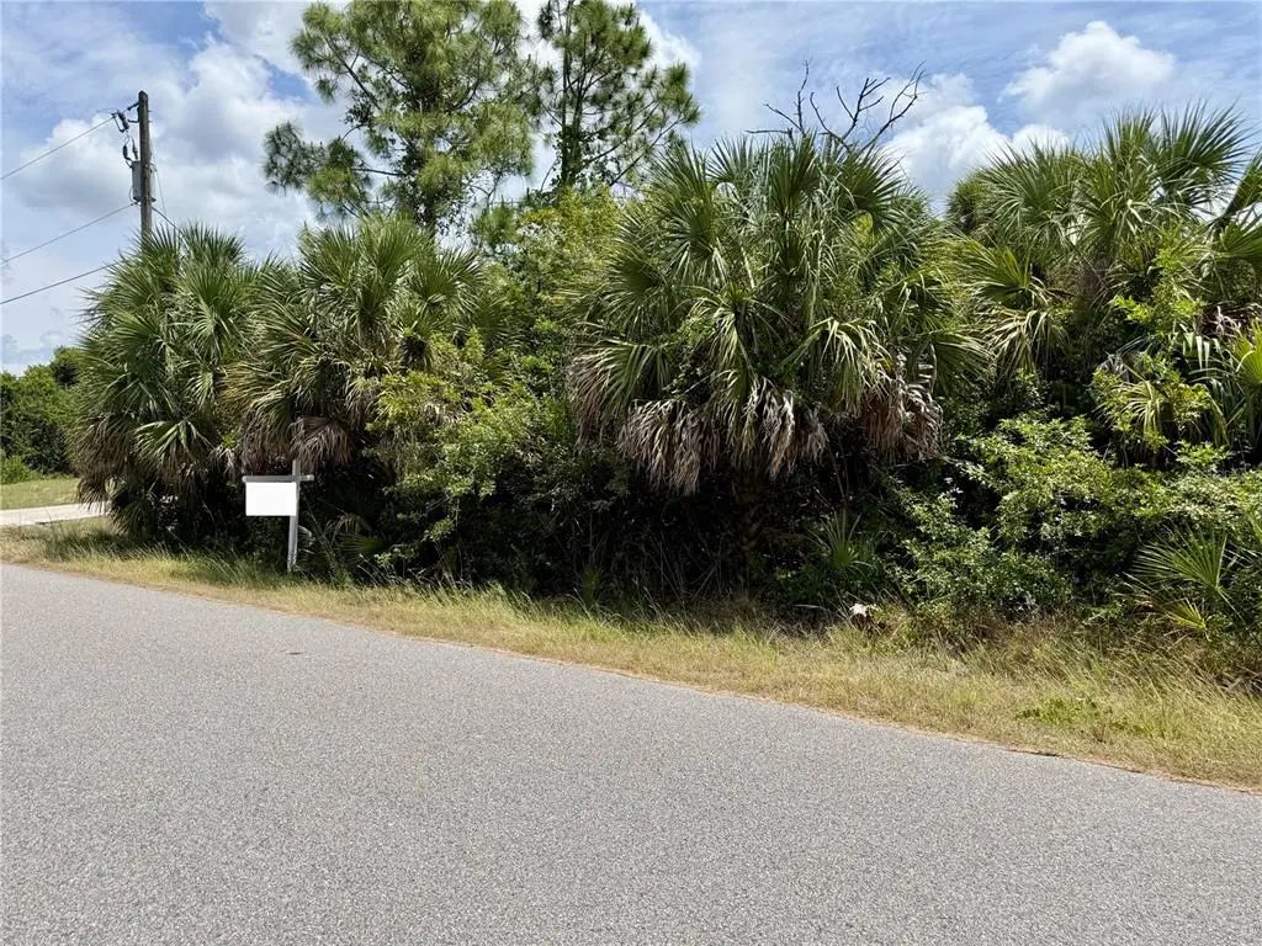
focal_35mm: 24
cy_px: 473
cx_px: 631
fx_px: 875
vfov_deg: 56.8
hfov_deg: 71.6
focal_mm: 6.76
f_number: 1.78
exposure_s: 1/4405
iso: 80
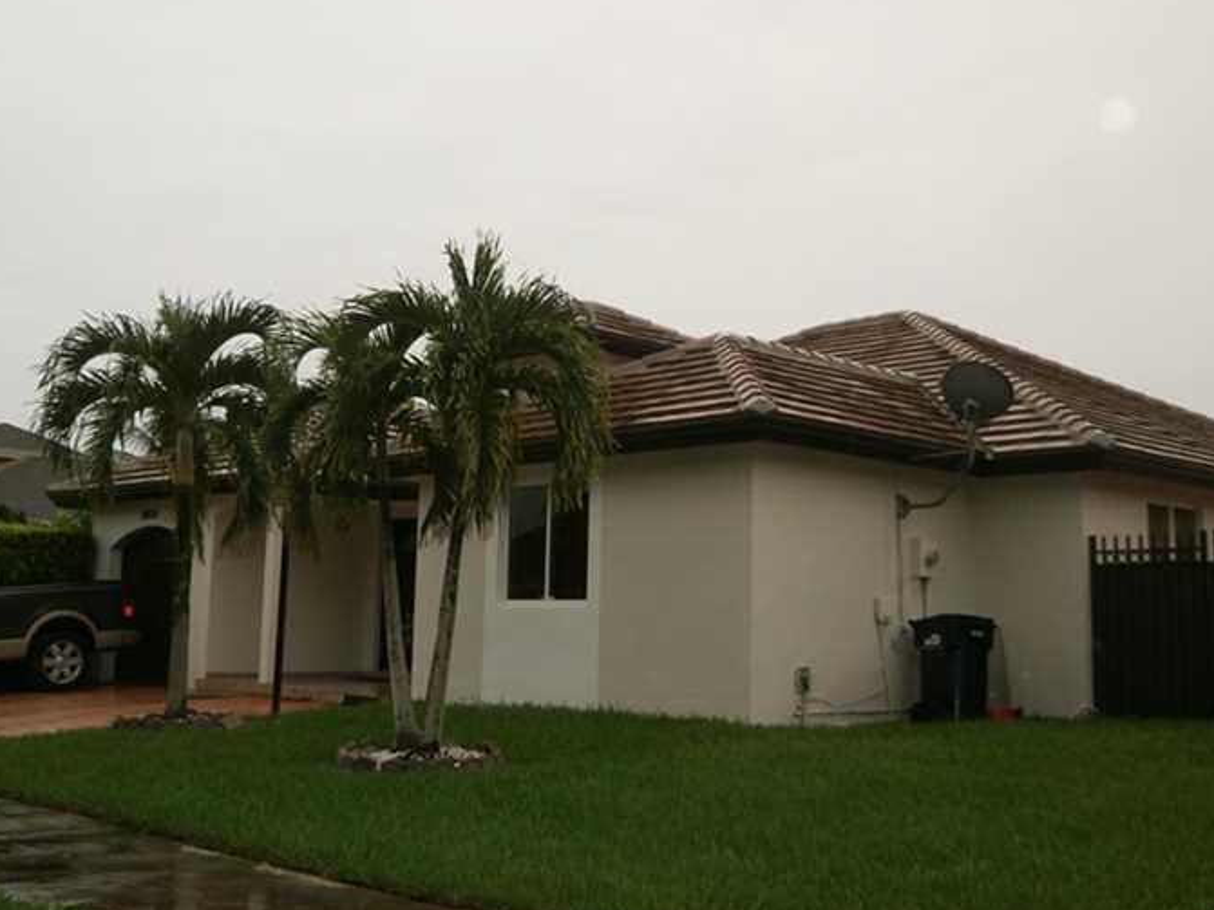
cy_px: 432
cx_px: 628
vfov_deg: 45.4
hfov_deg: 58.3
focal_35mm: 31
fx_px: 1087
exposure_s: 1/160
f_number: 2.8
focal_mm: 4.7
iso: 100
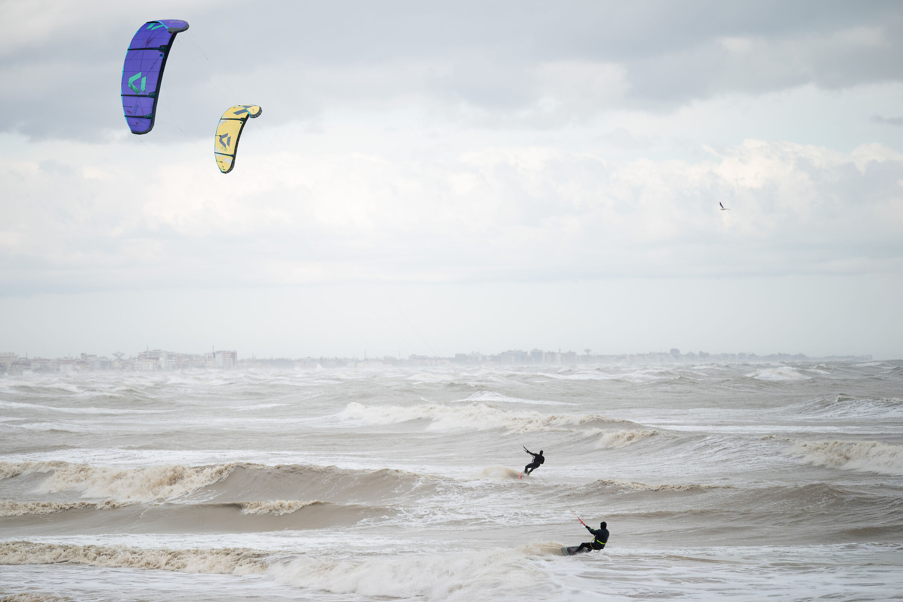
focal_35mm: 180
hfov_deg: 11.4
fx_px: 4515
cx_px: 452
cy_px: 301
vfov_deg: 7.6
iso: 100
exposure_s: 1/640
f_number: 2.8
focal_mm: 180
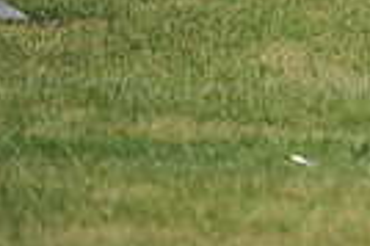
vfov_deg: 1.1
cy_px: -185
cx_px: 732
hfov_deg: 1.7
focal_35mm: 1215
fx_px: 12472
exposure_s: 1/5000
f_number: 4
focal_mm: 280
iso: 640
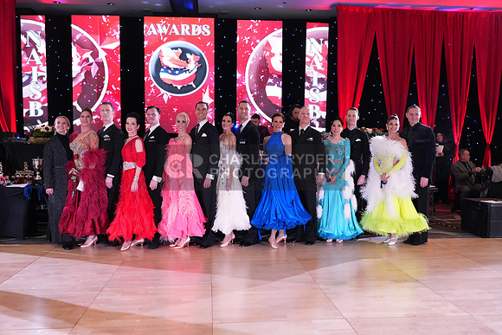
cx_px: 251
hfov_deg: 57.2
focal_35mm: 33
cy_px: 168
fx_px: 460
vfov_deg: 40.0
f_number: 4
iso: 4000
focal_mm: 33
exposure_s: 1/250
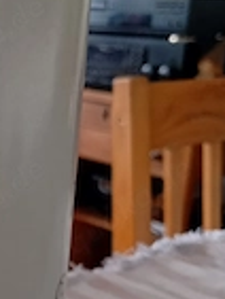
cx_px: -87
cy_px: 238
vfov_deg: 24.3
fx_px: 684
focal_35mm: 79
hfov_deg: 17.3
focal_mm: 4.27
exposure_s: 1/20
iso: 1395
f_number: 1.8
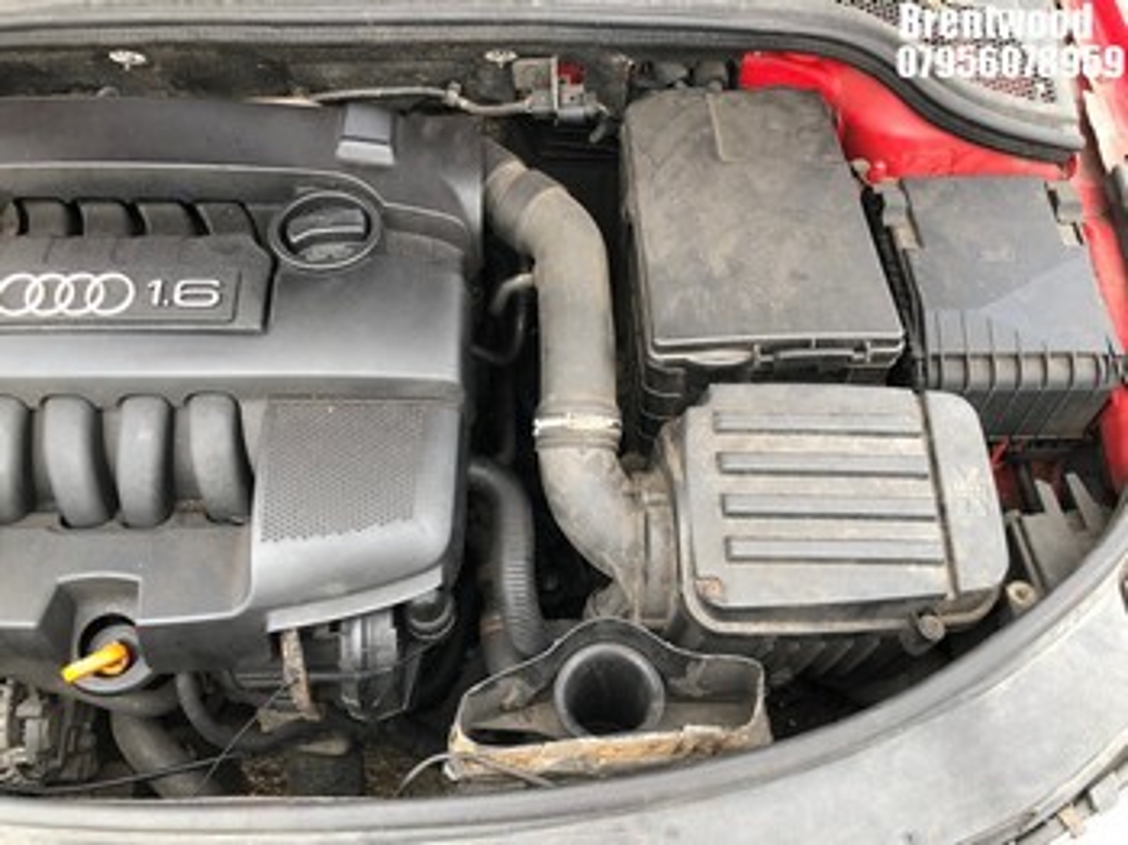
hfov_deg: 63.5
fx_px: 912
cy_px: 422
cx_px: 564
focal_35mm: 28
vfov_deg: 49.7
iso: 40
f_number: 1.8
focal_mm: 4
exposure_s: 1/120
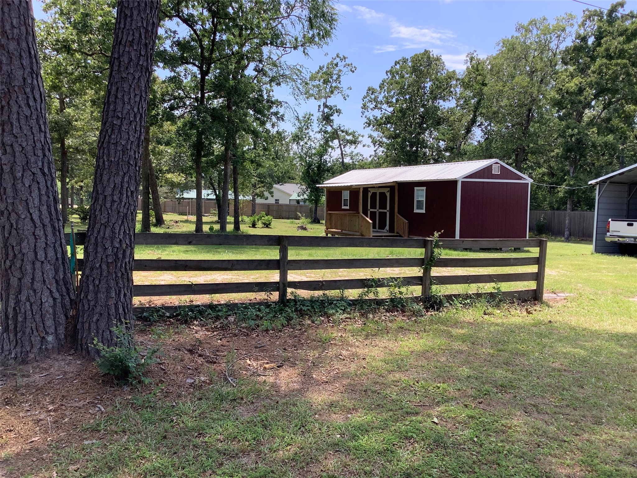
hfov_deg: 58.4
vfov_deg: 45.4
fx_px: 570
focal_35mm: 31
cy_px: 239
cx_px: 318
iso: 25
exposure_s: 1/339
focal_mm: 3.3
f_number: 2.4
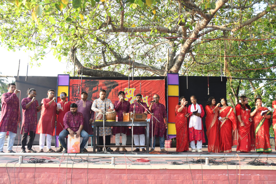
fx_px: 253
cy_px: 92
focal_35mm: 33
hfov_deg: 57.2
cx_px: 138
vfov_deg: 40.0
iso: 500
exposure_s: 1/160
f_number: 5.6
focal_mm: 22
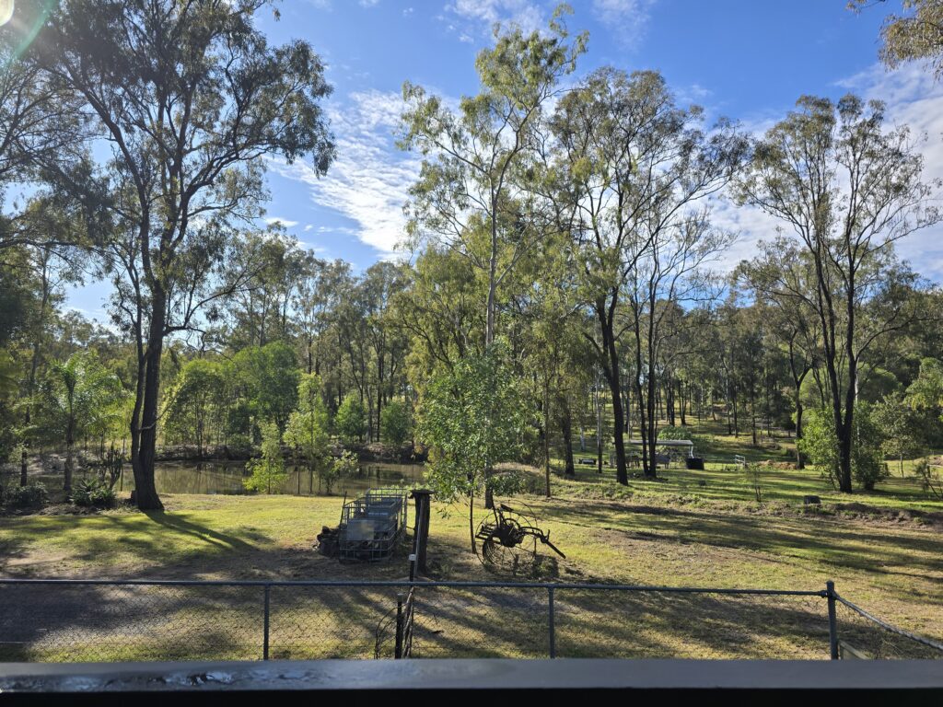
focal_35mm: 23
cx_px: 472
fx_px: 627
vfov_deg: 58.9
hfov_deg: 73.9
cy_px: 354
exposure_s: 1/638
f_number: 1.7
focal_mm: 6.3
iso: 12
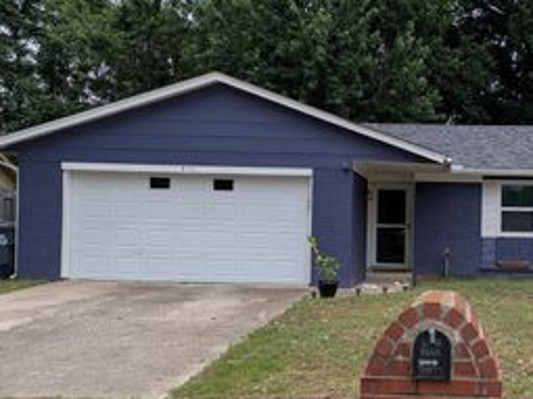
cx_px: 439
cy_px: 227
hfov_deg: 38.7
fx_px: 723
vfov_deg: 30.8
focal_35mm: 47
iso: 30
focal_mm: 4.53
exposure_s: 1/1577
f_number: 1.7
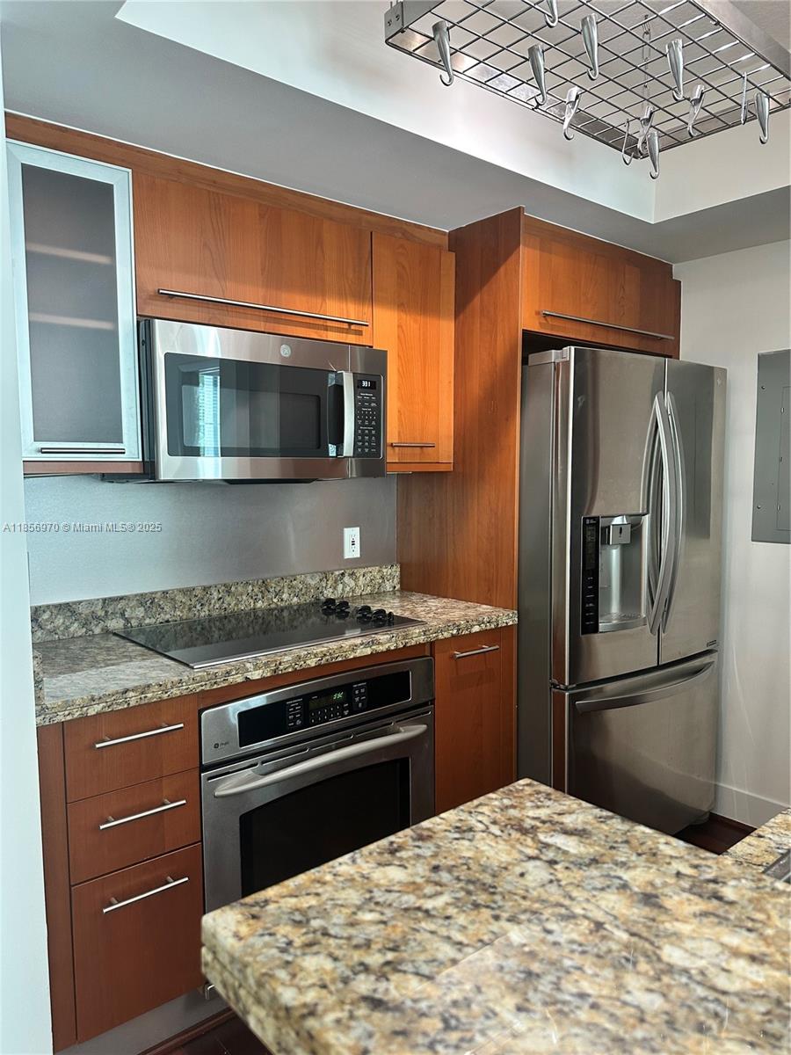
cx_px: 396
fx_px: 731
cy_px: 528
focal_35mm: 24
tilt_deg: -4.9
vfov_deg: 71.6
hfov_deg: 56.8
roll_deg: -0.4
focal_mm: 6.86
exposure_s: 1/60
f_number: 1.78
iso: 160
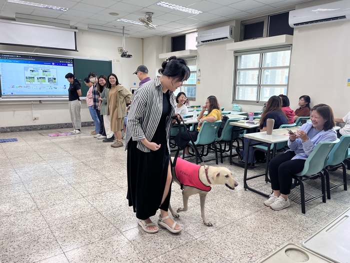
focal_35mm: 26
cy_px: 132
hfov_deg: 67.3
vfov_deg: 53.1
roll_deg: -0.7
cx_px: 175
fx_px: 263
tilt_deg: -9.8
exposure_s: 1/120
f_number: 1.6
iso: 100
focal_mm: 5.1
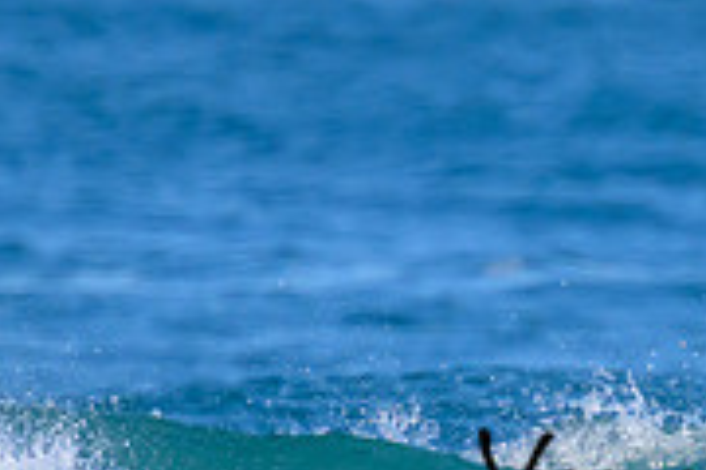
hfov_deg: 0.8
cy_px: 456
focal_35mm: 2662
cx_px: 882
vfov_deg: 0.5
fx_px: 52201
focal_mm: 800
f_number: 11
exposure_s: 1/2000
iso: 1800
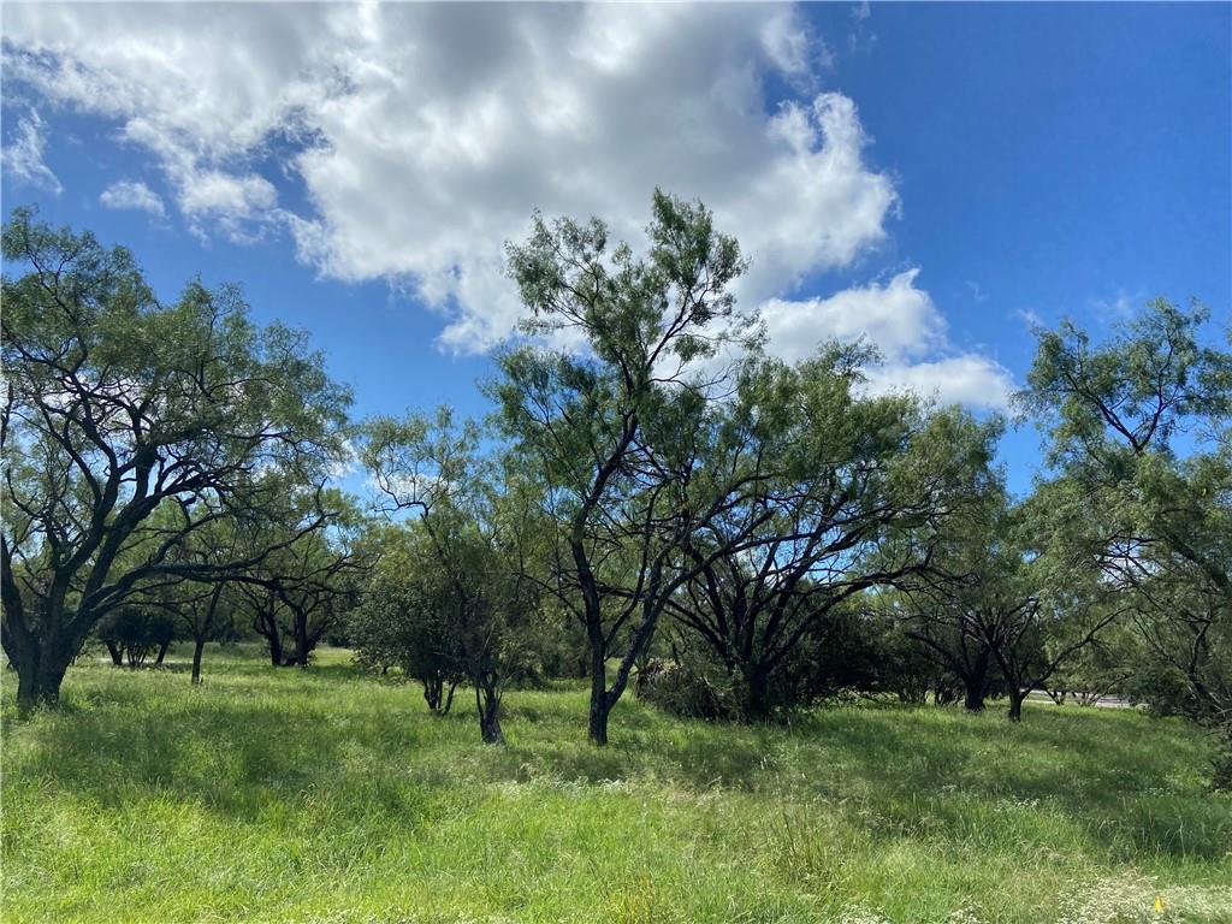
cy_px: 462
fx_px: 925
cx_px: 616
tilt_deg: +10.9
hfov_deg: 67.3
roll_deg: -3.1
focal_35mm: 26
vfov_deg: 53.1
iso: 32
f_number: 1.8
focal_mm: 4.25
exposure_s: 1/3984
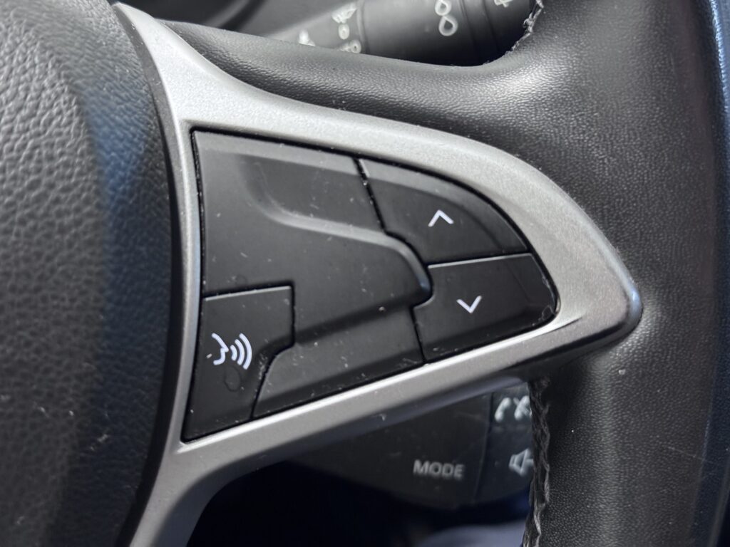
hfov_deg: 39.7
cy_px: 274
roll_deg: -3.0
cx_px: 365
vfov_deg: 30.3
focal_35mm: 48
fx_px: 1012
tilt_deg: -36.8
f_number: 1.78
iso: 500
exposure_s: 1/35
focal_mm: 6.76
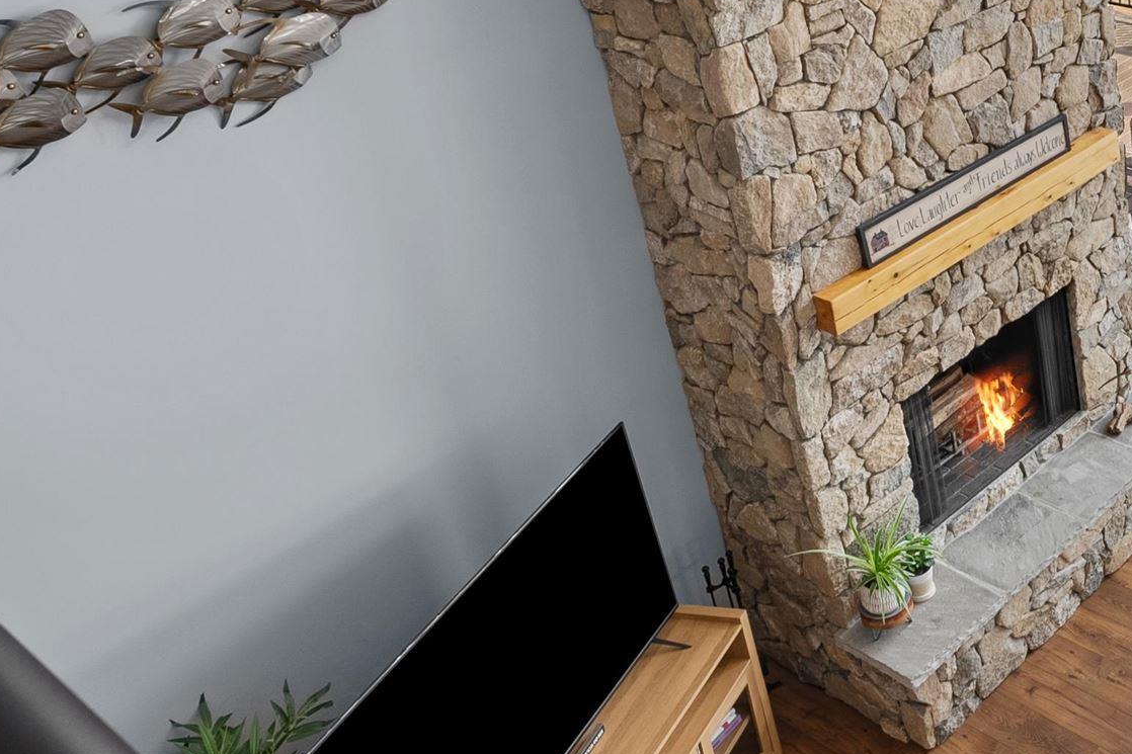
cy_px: 120
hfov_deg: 36.9
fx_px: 1383
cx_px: 1268
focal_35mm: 44
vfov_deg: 29.6
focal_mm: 16
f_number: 8
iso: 200
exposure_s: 1/20
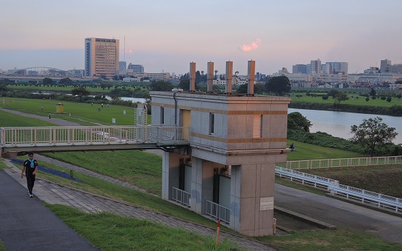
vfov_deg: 23.9
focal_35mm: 54
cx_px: 203
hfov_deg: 37.5
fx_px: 592
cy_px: 150
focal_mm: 11
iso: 80
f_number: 2.8
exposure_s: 1/125
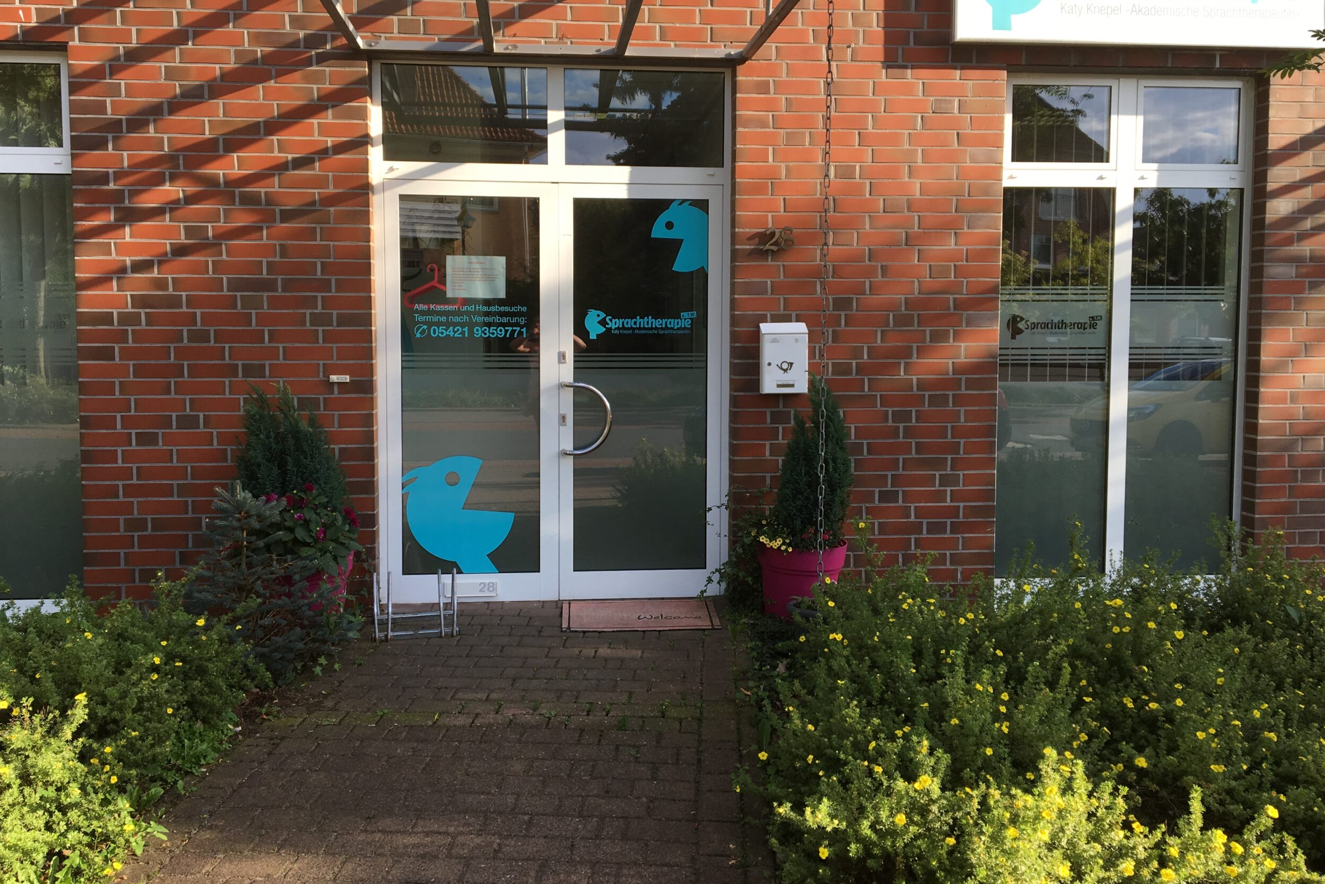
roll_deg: -0.8
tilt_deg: -3.8
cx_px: 651
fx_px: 1141
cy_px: 401
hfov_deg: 60.3
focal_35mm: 31
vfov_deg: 42.3
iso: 25
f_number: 2.2
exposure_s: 1/295
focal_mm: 4.15
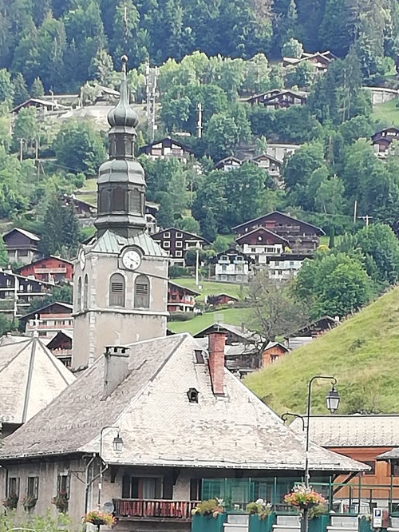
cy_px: 439
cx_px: 156
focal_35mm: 147
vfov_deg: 13.3
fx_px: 2258
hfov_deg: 10.1
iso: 50
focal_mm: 3.81
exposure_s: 1/261
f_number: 2.2
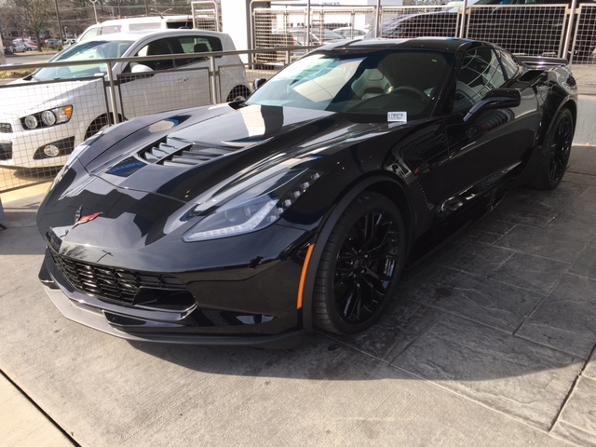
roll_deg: -0.5
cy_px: 224
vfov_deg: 48.2
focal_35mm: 29
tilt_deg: -21.8
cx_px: 298
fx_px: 499
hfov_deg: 61.7
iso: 25
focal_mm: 4.15
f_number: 2.2
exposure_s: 1/513
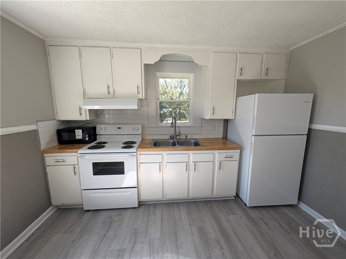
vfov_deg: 94.5
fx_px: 120
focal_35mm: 12
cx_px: 173
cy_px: 130
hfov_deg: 110.5
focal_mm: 2.02
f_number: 1.7
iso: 53
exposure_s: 1/150
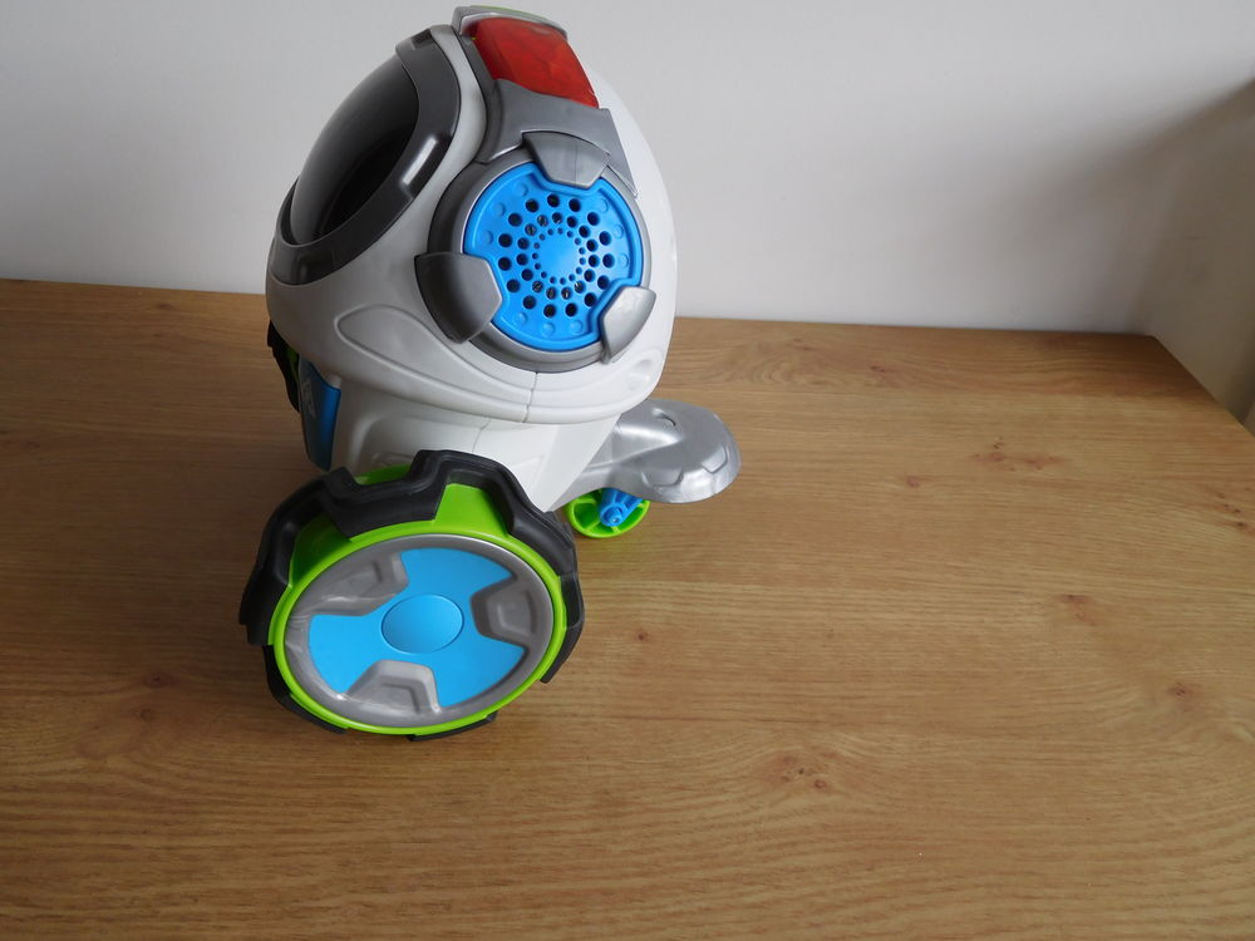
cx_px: 628
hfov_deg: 69.4
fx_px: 906
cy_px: 470
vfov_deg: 54.9
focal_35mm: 25
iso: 125
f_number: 3.4
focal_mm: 4.5
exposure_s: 1/80
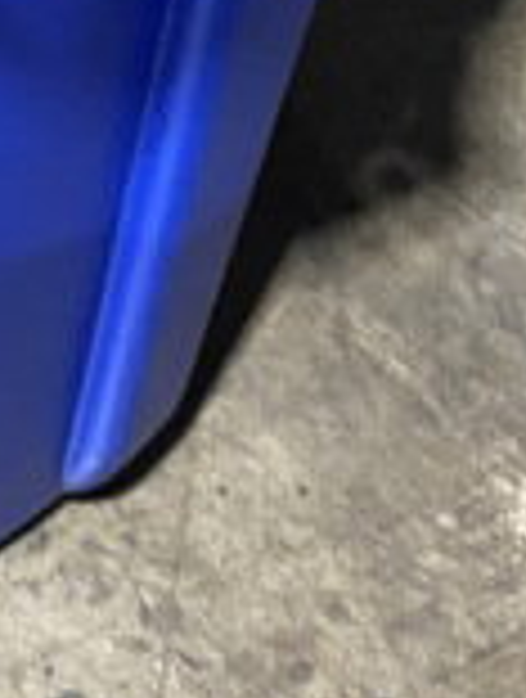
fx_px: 2744
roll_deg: -0.1
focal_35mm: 136
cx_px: -364
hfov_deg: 10.4
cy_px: -723
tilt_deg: -39.6
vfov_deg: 12.6
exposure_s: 1/40
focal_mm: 4.25
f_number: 1.8
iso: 500
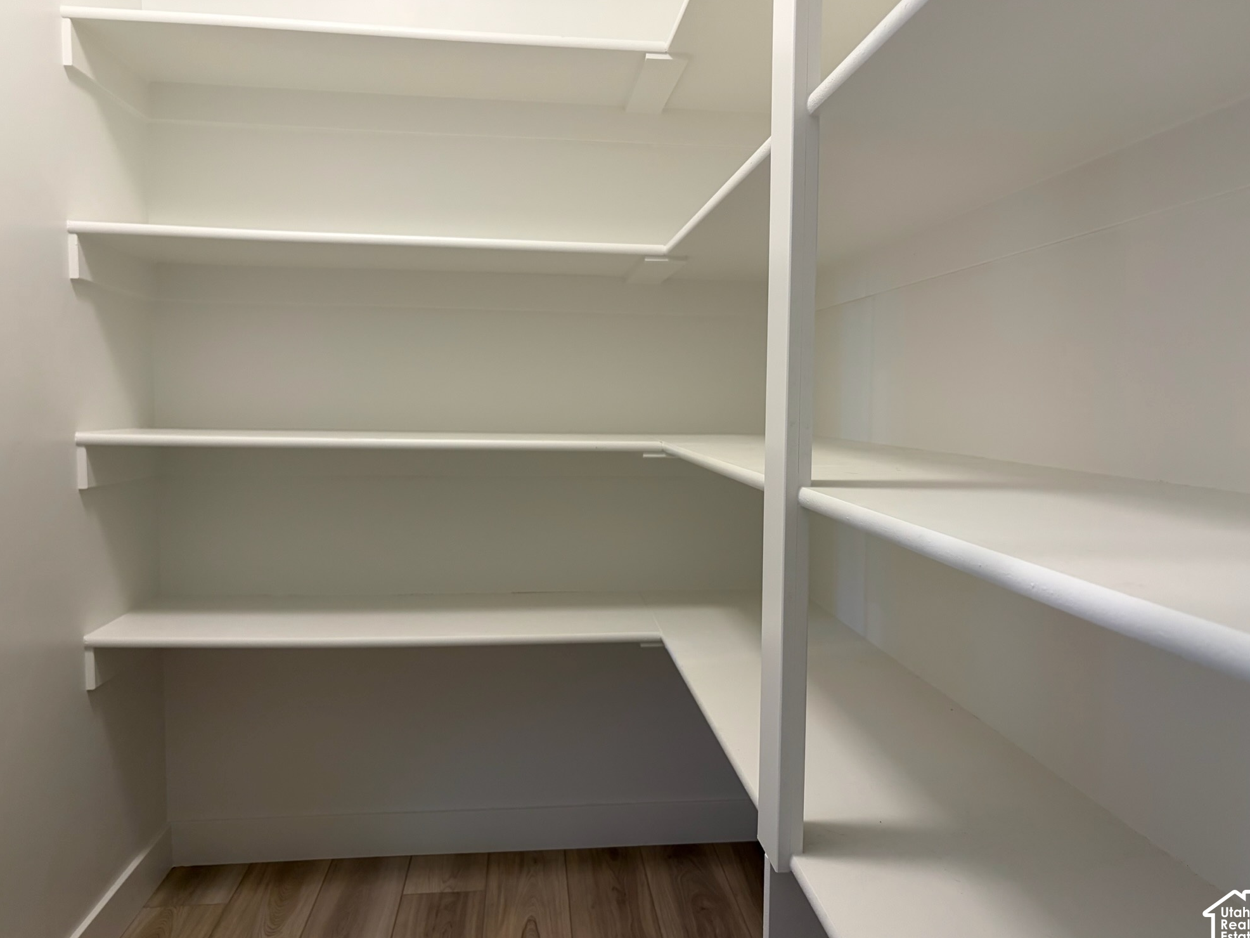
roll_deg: +0.0
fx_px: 975
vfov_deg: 51.4
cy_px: 479
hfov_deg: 65.3
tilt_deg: -4.3
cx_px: 638
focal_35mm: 27
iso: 200
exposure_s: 1/60
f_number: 1.6
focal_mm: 5.96
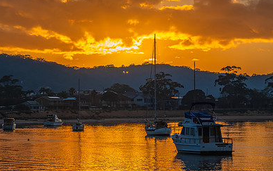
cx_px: 89
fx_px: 1160
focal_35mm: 156
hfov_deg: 13.4
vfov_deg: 8.4
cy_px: 122
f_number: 8
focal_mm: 102
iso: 200
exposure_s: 1/800
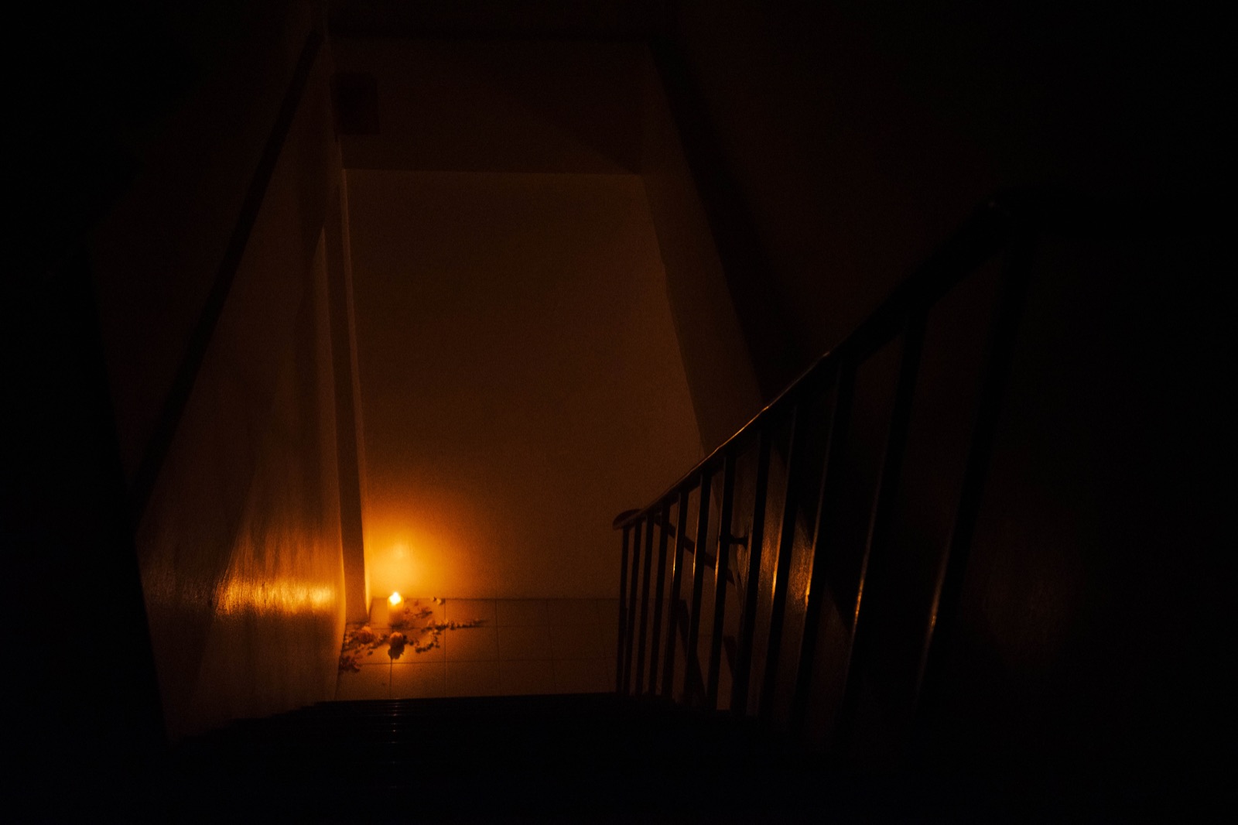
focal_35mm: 40
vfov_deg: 33.4
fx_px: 1375
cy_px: 412
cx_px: 619
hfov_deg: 48.5
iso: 2000
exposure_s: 1/40
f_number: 2.8
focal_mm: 26
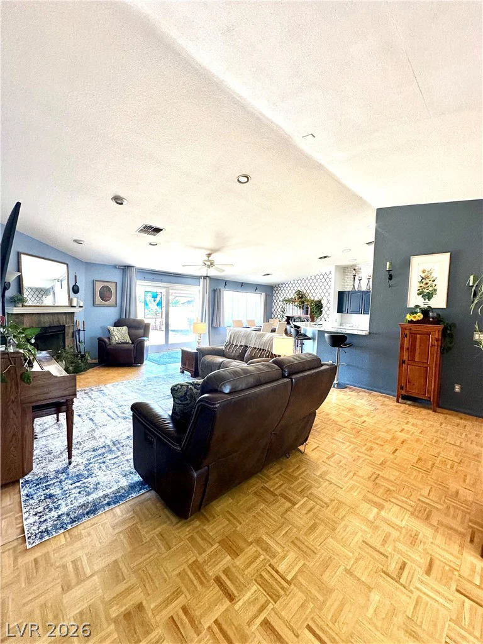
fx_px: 260
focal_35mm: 14
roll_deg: -2.8
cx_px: 242
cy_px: 322
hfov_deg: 85.7
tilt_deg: -2.8
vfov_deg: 102.1
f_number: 2.2
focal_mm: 2.22
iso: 125
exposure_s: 1/120
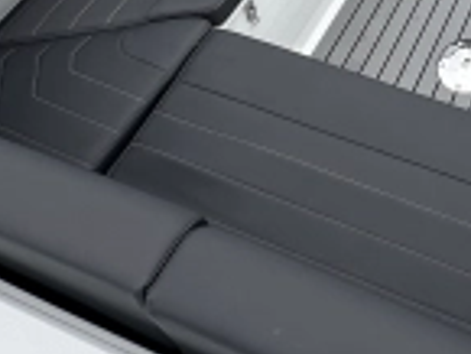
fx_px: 722
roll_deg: -0.5
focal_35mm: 53
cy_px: -235
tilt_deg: -32.9
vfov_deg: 21.2
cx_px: 520
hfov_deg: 31.9
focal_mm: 2.22
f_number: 2.2
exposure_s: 1/1125
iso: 40
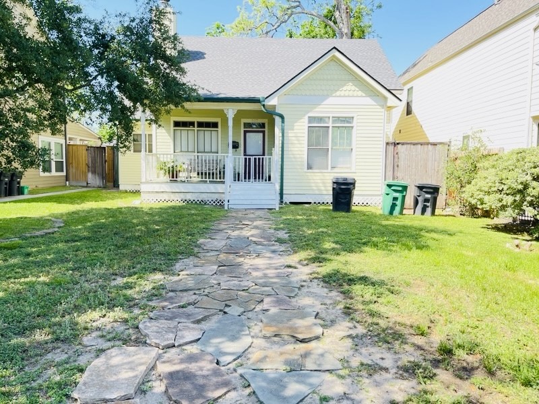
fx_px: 389
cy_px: 202
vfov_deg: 54.9
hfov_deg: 69.4
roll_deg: -1.0
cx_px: 270
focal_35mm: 25
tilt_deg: -4.6
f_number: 1.6
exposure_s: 1/355
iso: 32
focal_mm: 5.1
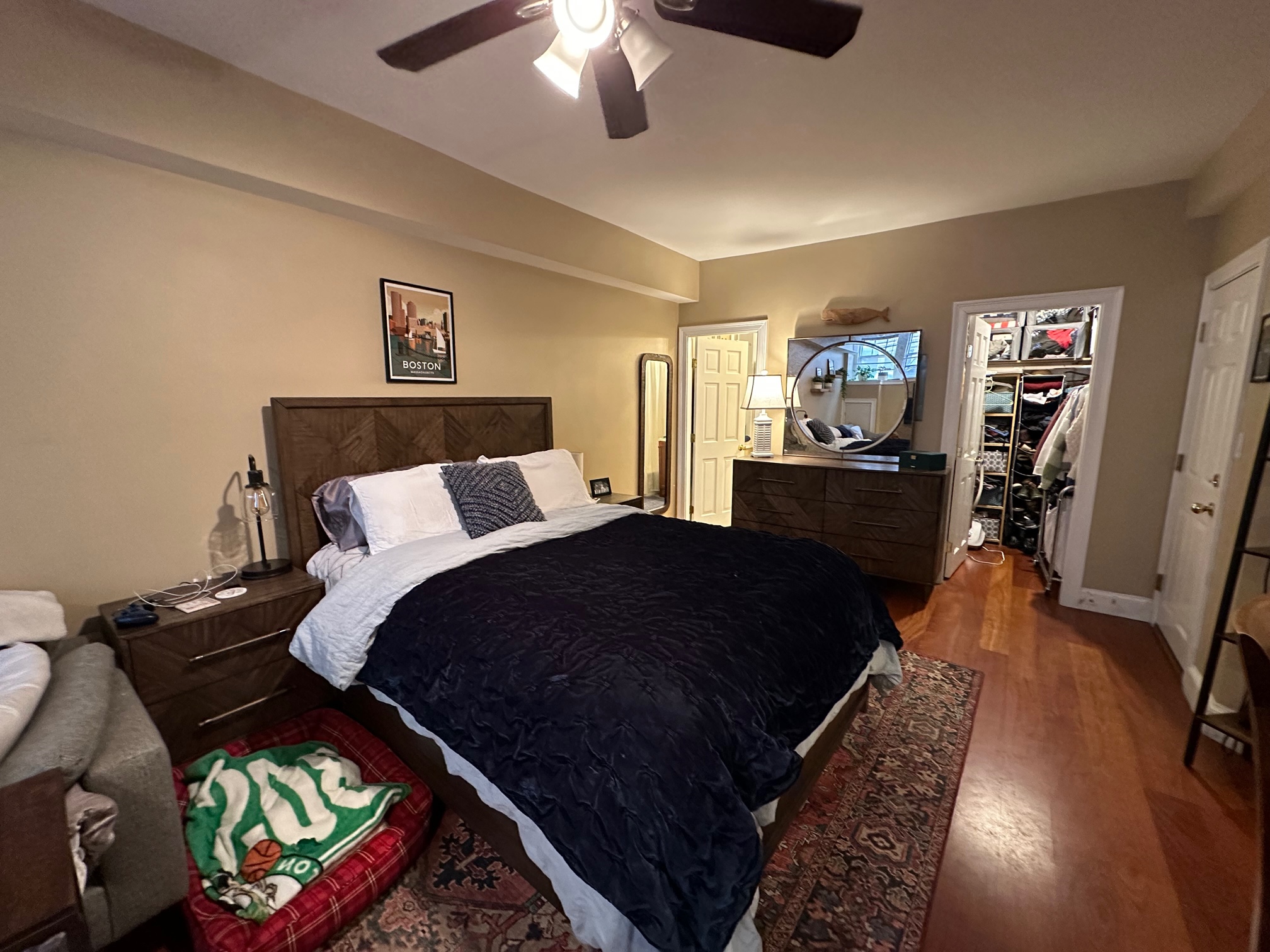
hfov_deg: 102.1
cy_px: 476
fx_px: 514
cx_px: 635
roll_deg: +0.2
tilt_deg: -9.4
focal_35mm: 14
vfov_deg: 85.7
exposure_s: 1/60
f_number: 2.2
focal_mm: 2.22
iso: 640
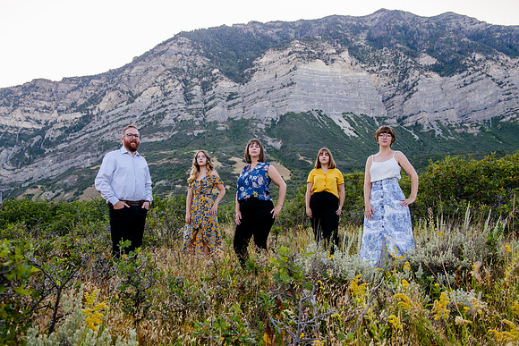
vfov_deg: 40.1
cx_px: 252
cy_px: 178
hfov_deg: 57.4
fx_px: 474
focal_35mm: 33
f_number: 6.3
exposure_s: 1/200
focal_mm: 32
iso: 800
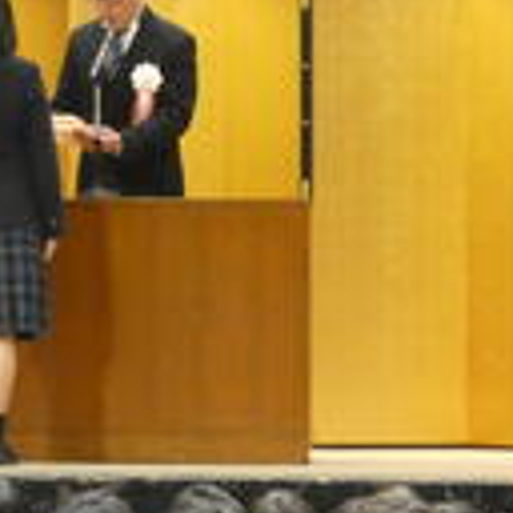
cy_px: -48
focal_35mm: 477
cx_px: 24
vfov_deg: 3.7
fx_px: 7998
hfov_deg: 3.7
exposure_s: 1/15
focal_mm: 30.9
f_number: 5.5
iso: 1600
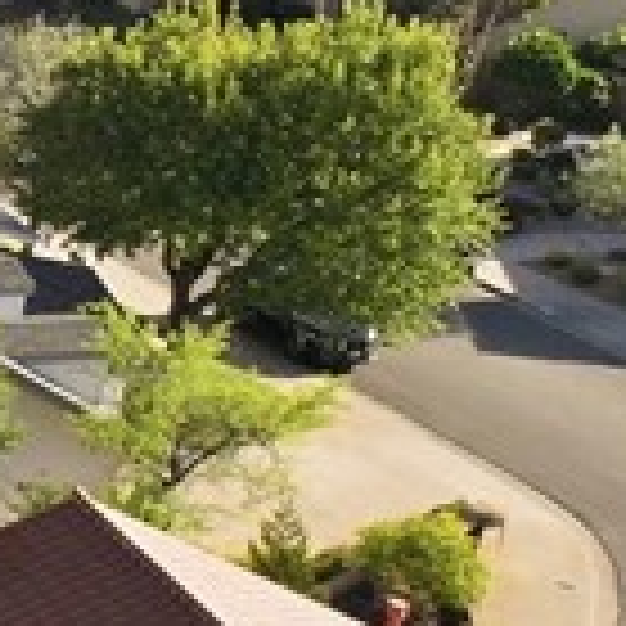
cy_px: -7
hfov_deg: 8.2
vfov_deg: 11.1
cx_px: -1617
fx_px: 3192
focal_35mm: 156
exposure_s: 1/2500
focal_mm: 12.3
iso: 250
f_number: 2.8
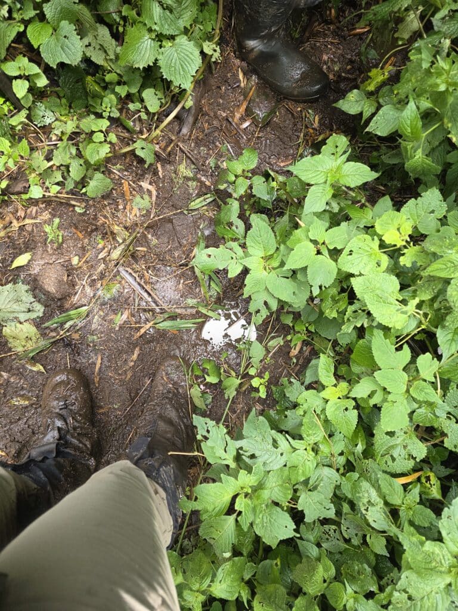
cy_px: 306
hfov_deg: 58.9
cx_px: 229
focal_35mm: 23
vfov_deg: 73.9
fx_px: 406
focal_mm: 6.3
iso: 160
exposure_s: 1/180
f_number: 1.7
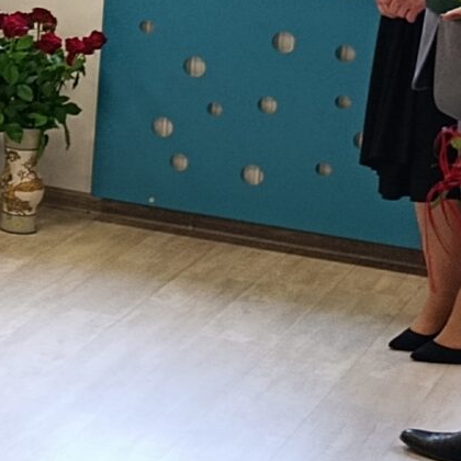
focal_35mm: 124
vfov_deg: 13.9
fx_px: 1868
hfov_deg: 12.1
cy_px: 12
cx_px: -540
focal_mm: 6.11
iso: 854
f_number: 1.65
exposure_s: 1/100
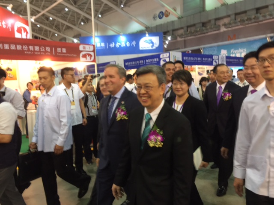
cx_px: 137
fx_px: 230
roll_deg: -1.9
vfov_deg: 48.2
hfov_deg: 61.7
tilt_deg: -2.6
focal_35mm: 29
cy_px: 102
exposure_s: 1/15
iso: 40
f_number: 2.2
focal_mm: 4.15
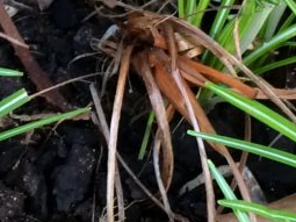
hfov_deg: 10.7
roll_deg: -4.1
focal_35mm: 182
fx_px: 1556
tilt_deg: -38.3
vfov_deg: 8.1
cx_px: -73
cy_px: 59
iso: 40
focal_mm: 4.15
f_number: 2.2
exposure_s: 1/40
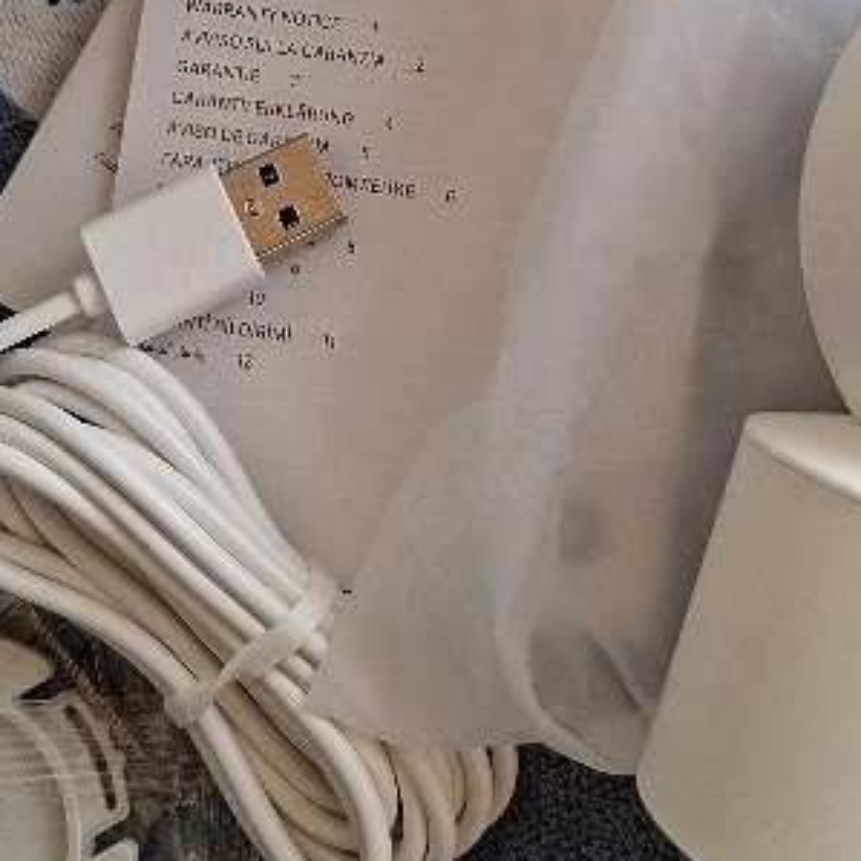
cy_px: -112
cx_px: 700
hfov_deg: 24.9
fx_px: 1914
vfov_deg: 23.6
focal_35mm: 68
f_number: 1.8
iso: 64
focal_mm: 5.54
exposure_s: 1/100
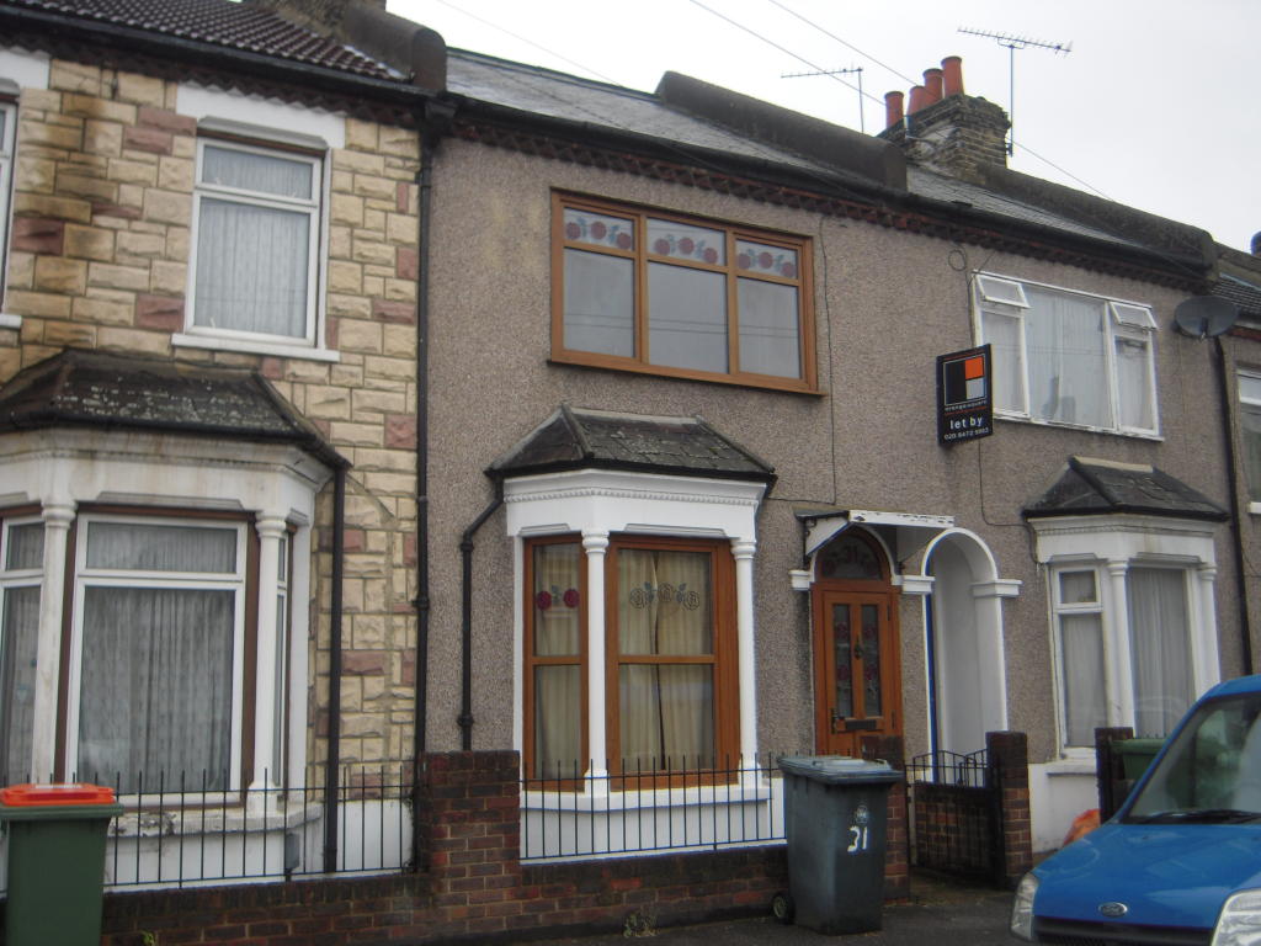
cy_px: 473
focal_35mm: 37
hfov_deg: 50.1
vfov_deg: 38.7
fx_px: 1348
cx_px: 630
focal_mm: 6.5
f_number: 3
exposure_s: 1/100
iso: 100
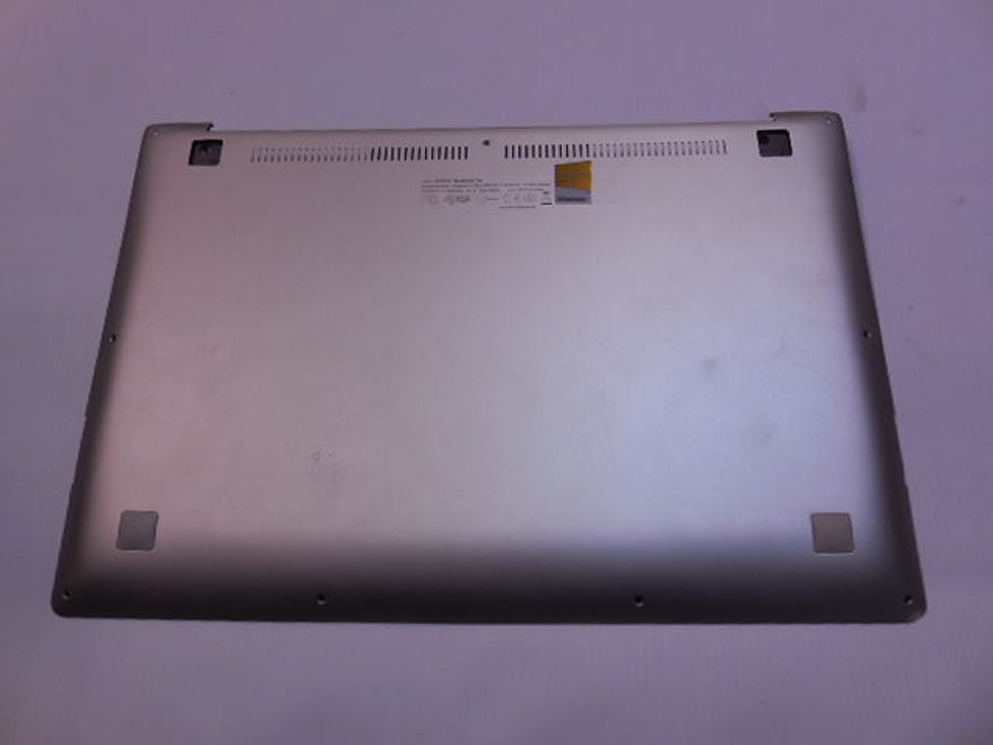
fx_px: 746
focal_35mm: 26
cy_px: 372
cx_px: 496
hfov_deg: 67.3
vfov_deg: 53.1
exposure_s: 1/40
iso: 125
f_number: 3.5
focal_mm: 4.6
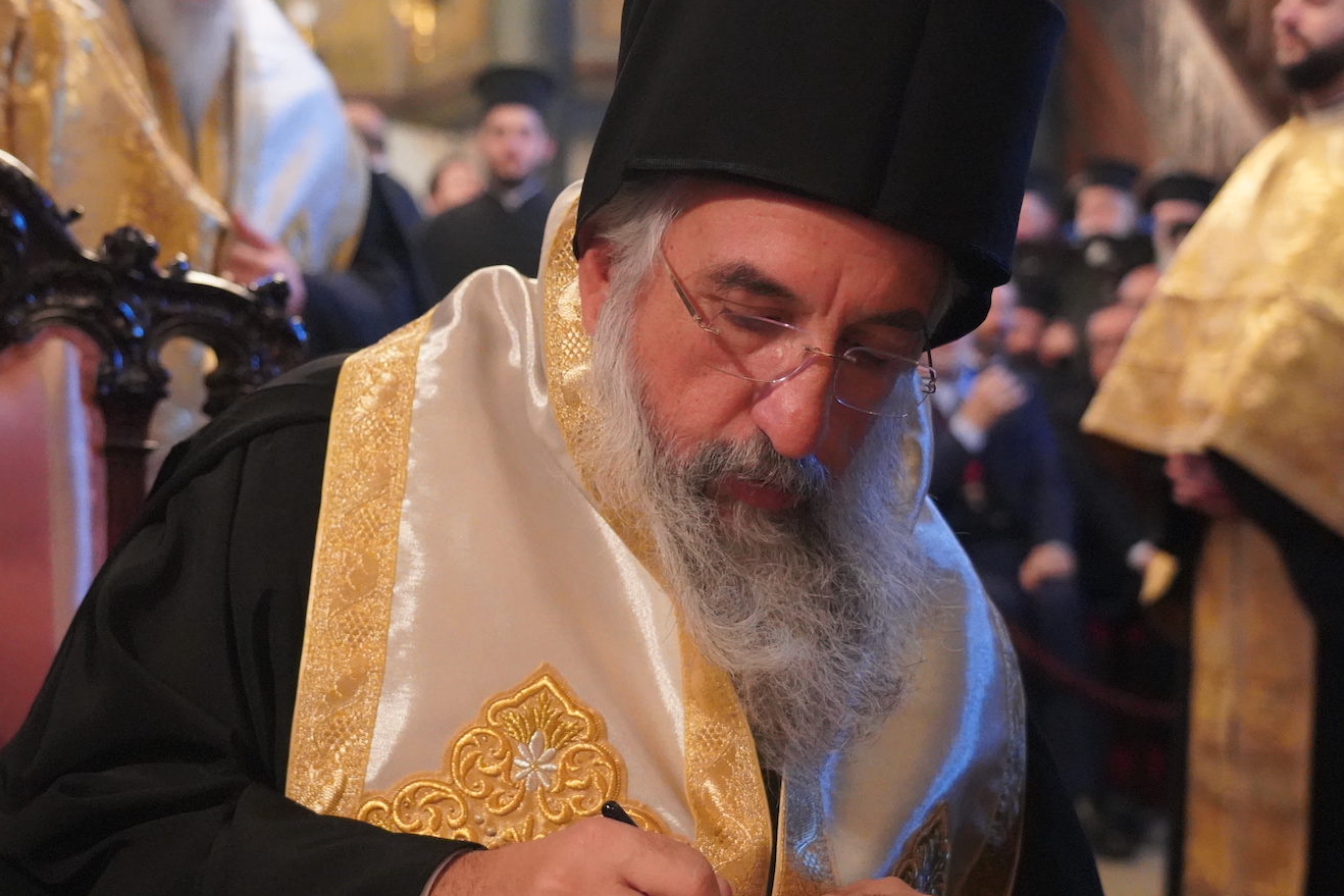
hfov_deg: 29.9
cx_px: 499
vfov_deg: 20.3
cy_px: 444
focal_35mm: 67
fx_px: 2501
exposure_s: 1/160
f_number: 4
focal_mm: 46
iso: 12800
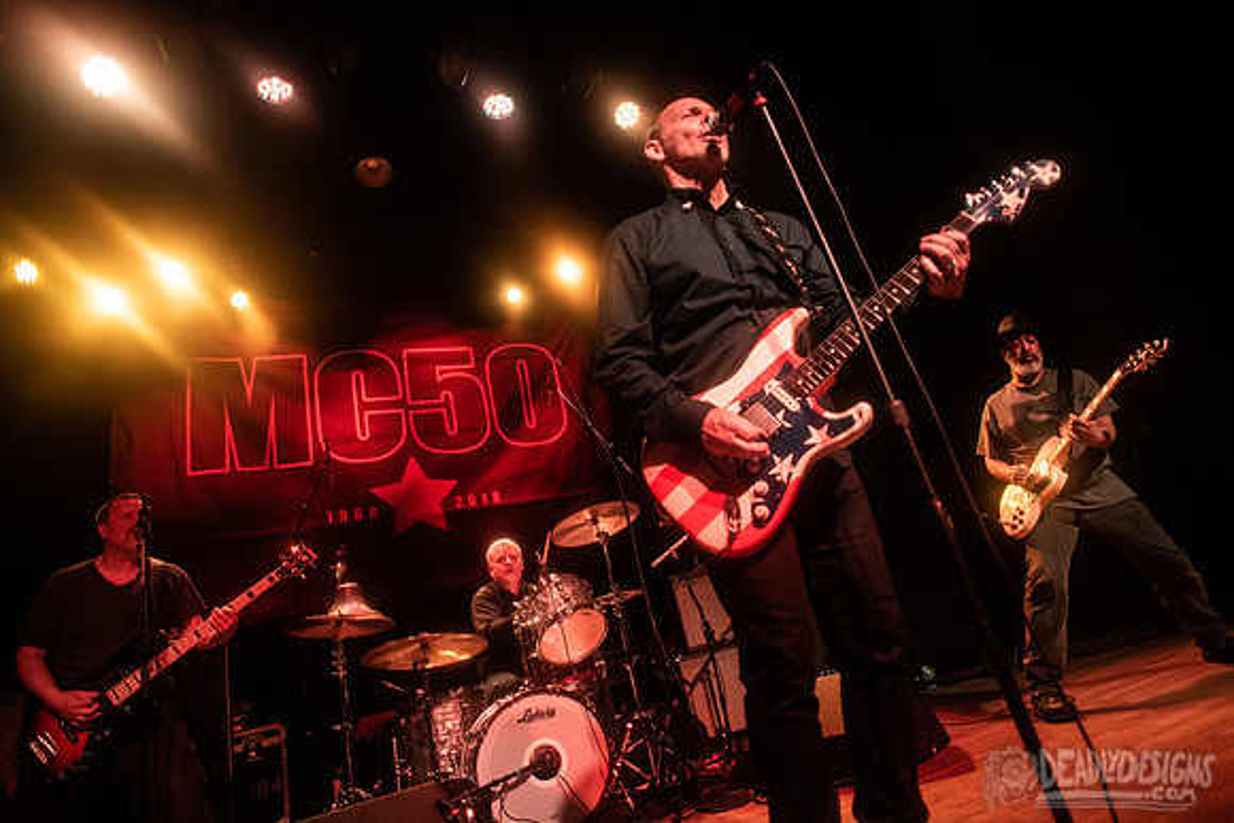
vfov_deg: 58.1
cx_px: 646
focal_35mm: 22
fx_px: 741
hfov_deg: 79.5
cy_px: 379
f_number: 2.8
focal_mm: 20
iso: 3200
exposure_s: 1/400
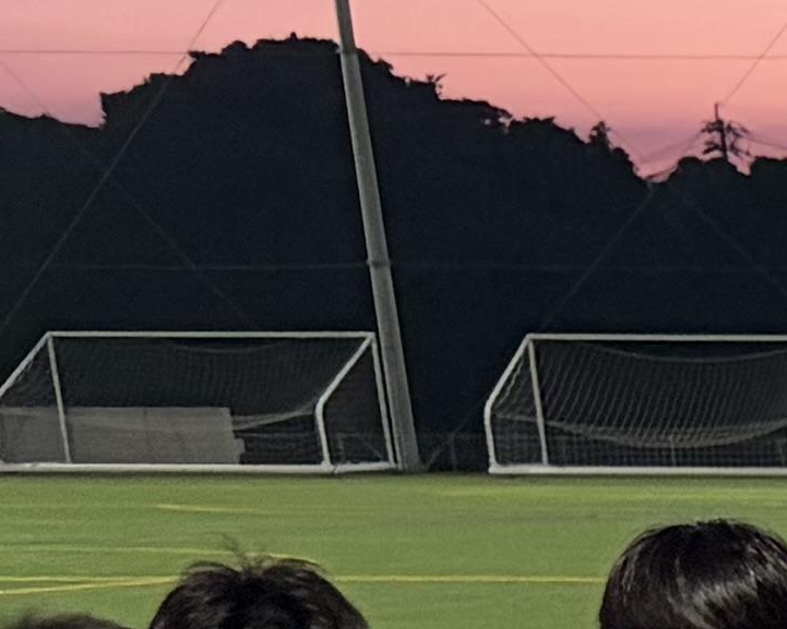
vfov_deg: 7.0
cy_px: 1811
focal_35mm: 201
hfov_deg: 7.7
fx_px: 4682
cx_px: 2774
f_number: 1.6
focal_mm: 5.96
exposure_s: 1/60
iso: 200
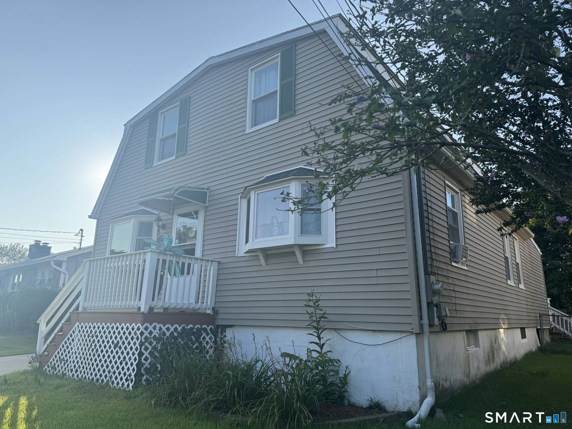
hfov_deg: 71.6
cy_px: 214
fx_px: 397
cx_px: 286
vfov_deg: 56.8
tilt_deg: +13.5
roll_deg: -1.8
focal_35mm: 24
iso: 80
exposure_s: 1/2041
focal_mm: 6.76
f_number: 1.78
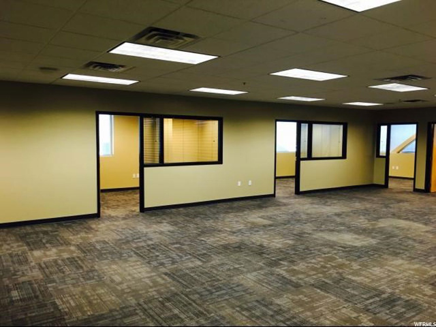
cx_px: 218
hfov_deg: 61.7
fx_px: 365
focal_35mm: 29
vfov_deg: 48.2
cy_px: 164
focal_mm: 4.15
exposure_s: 1/30
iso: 100
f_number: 2.2
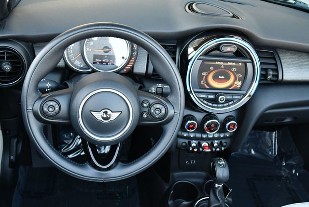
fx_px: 344
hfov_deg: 48.4
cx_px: 154
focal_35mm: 40
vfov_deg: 33.5
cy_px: 104
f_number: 3.8
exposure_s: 1/200
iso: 800
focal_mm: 20
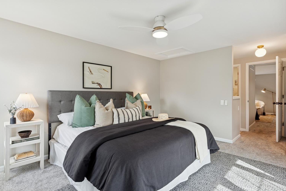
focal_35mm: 18
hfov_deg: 90.0
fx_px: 143
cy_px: 98
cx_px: 140
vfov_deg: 67.4
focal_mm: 17
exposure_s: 1/30
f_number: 9
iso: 400
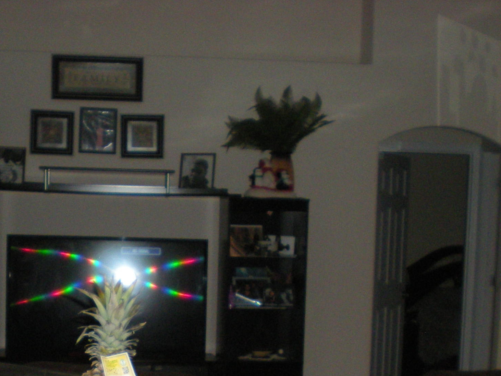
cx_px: 208
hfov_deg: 25.0
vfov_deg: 18.4
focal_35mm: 78
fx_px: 1129
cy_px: 384
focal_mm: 6.3
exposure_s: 1/60
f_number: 3.1
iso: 233
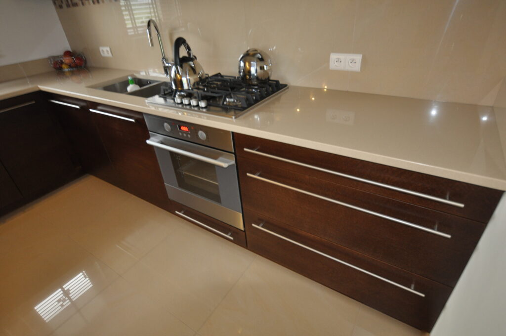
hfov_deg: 85.5
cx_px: 253
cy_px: 168
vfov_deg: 63.1
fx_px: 274
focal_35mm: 20
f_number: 3.5
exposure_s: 1/8
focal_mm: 13
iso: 800
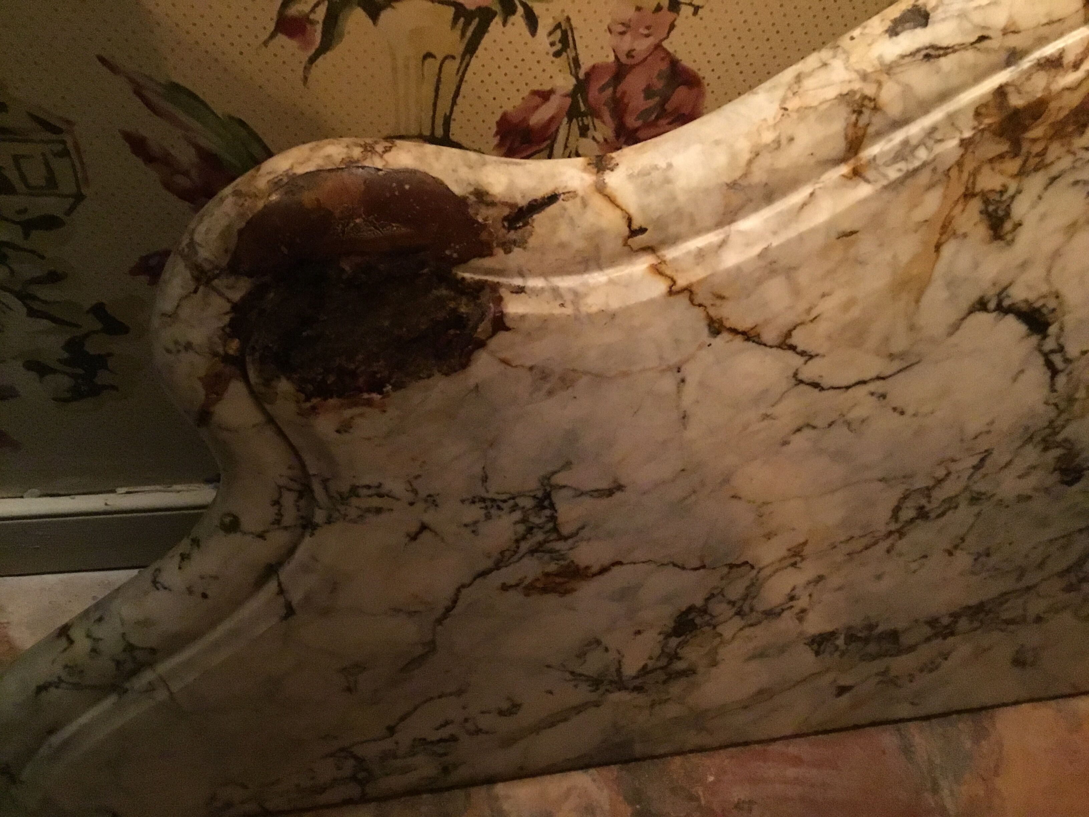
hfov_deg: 58.4
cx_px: 544
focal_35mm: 31
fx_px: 975
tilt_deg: -55.2
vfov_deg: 45.4
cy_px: 408
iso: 800
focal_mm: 3.3
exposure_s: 1/17
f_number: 2.4
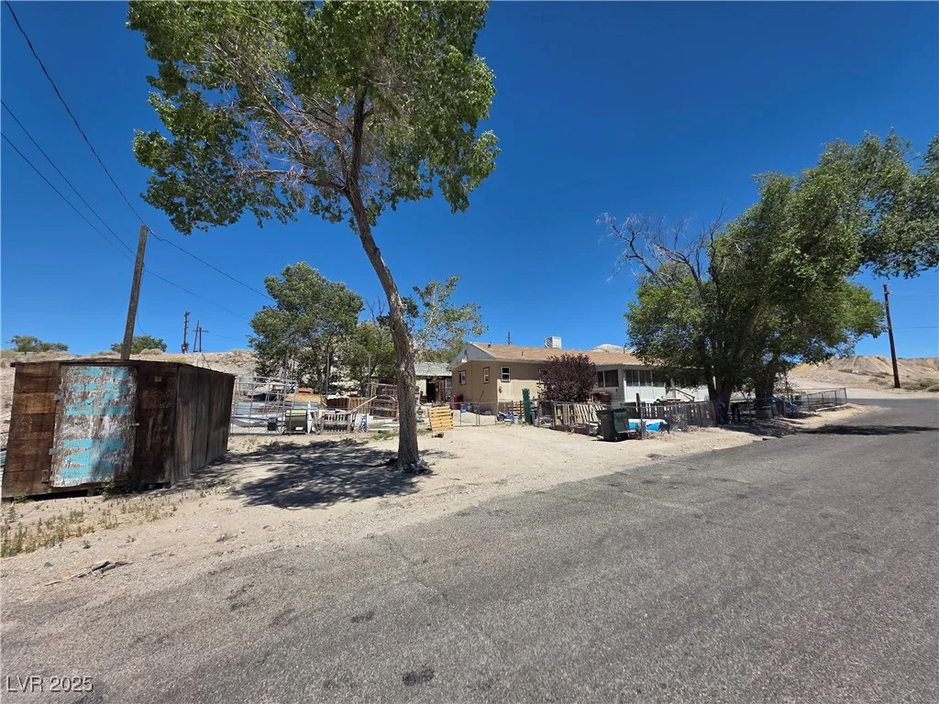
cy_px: 352
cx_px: 470
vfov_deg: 89.9
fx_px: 353
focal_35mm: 13
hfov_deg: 106.2
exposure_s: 1/2186
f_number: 1.9
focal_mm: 2.2
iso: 40
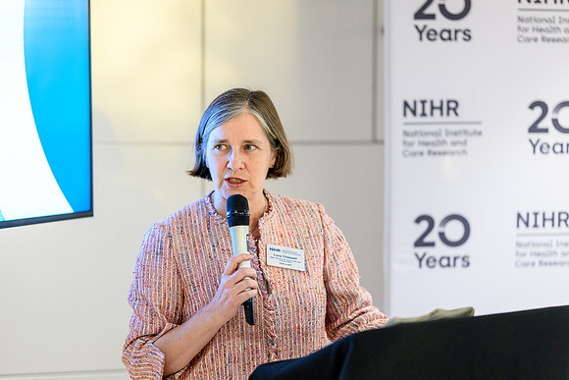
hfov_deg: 23.7
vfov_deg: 15.9
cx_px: 284
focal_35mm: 86
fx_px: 1357
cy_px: 190
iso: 2800
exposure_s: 1/400
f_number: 1.8
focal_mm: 85
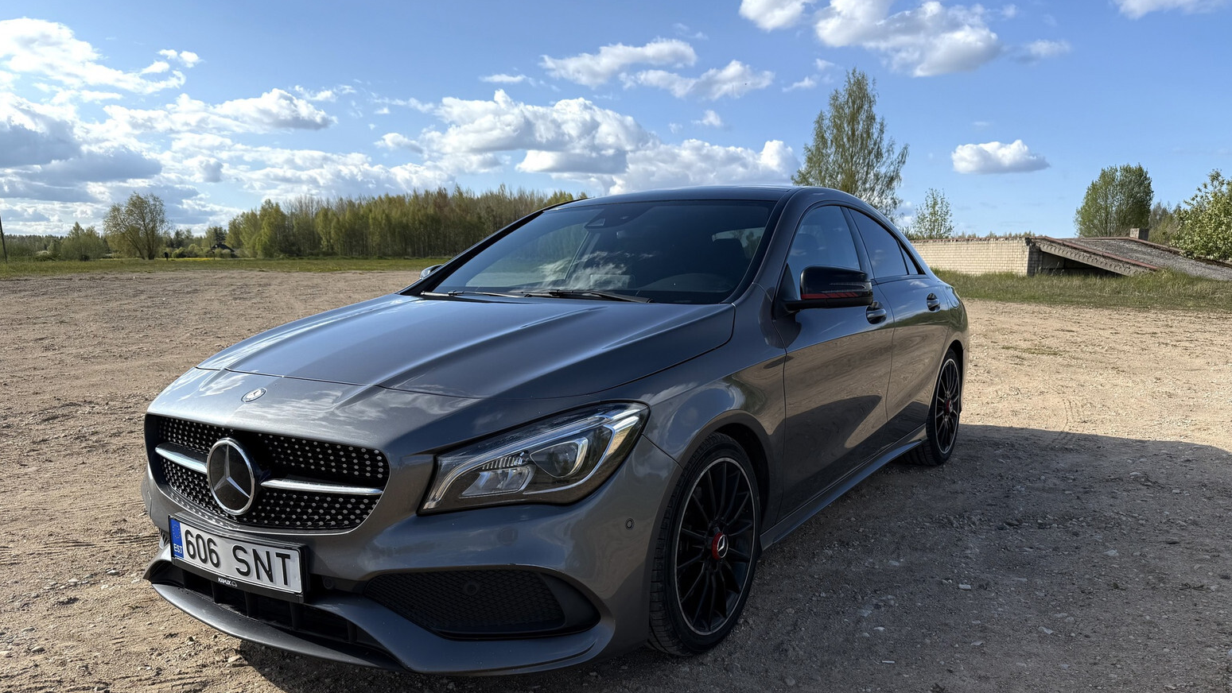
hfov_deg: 69.8
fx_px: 882
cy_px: 429
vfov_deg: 42.6
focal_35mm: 27
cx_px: 605
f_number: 1.78
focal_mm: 6.76
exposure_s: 1/3584
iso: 80
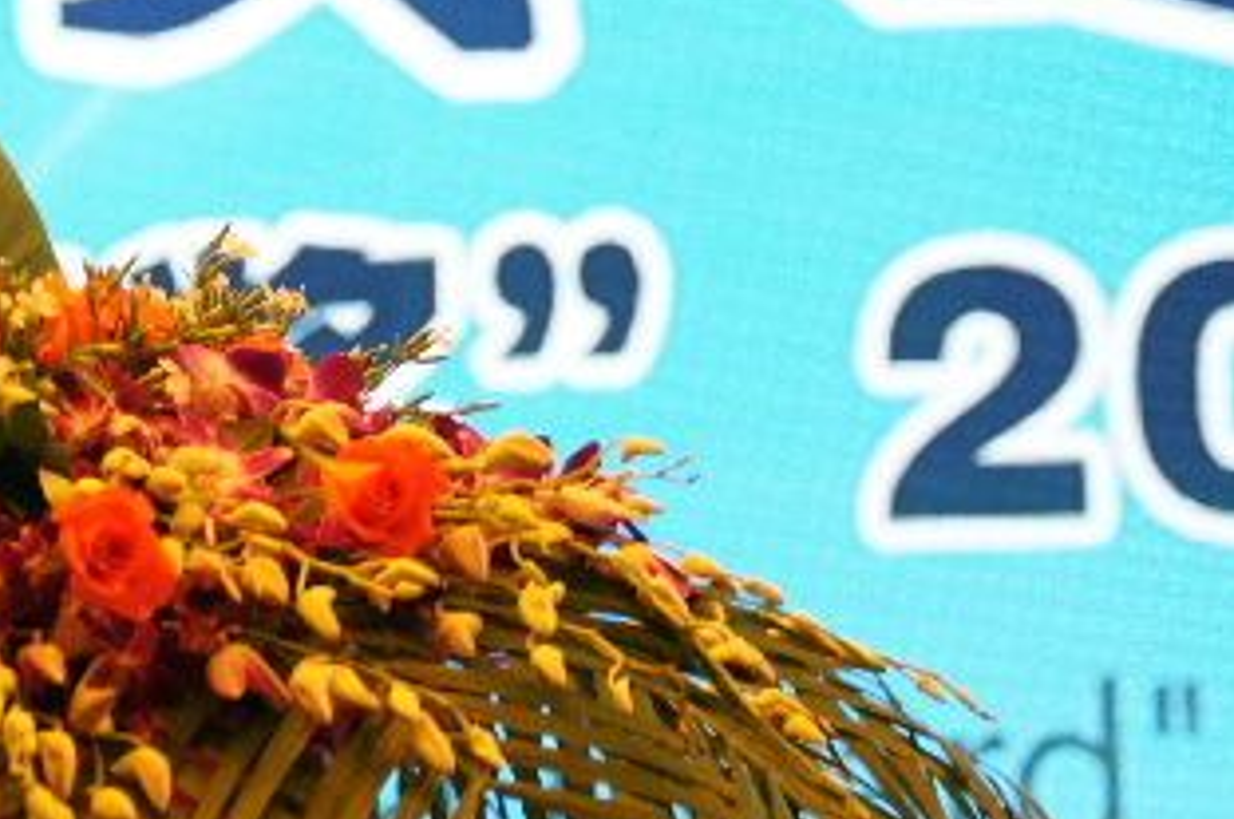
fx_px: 10849
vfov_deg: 4.3
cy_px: 63
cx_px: 65
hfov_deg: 6.5
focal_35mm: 317
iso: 800
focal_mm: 110
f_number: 5
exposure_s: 1/30
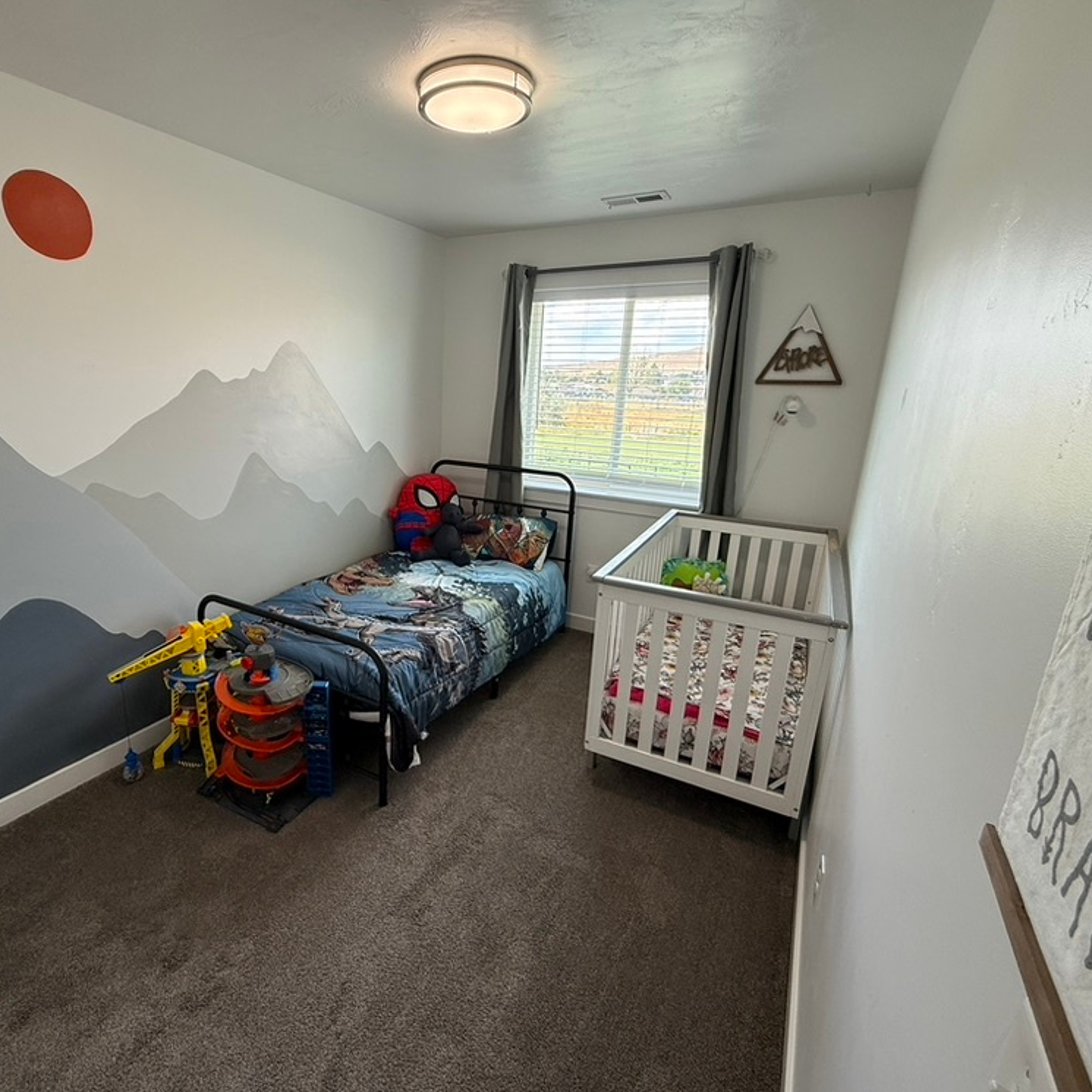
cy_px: 545
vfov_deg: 84.0
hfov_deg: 83.1
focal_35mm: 17
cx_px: 447
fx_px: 607
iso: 125
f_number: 2.2
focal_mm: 2.22
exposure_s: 1/120
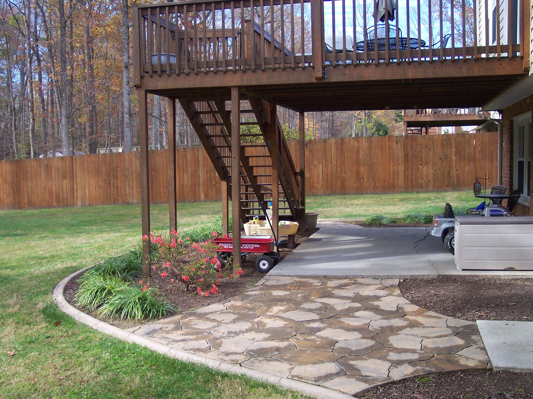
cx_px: 266
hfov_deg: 49.0
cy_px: 200
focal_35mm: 38
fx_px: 585
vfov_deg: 37.7
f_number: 2.8
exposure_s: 1/350
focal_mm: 8
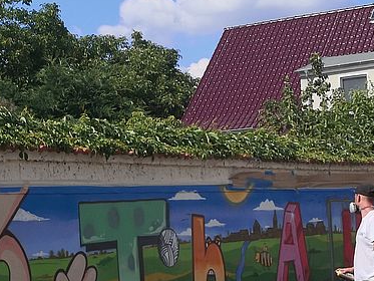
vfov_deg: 14.0
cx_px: 68
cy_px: 230
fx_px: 1135
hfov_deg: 18.5
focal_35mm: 105
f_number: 1.6
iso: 50
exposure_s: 1/3155
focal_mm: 3.95
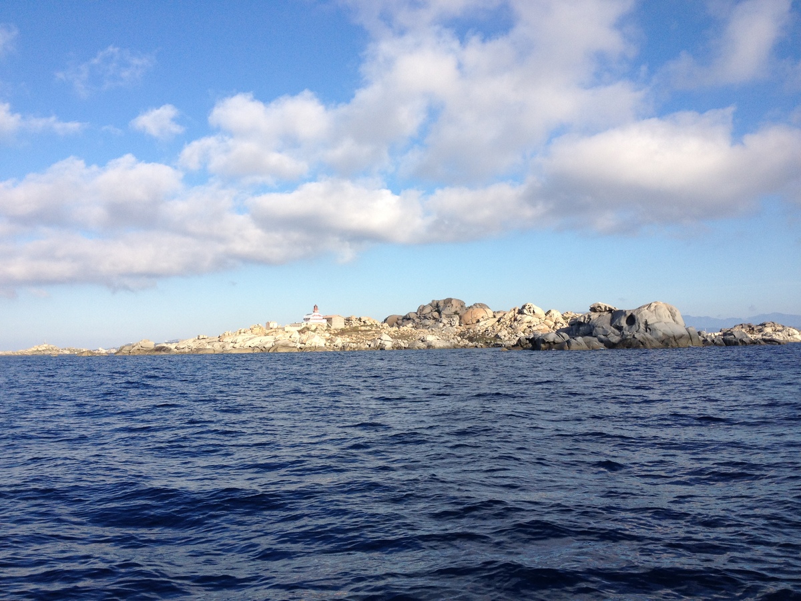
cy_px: 300
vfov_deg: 40.7
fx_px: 810
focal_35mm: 35
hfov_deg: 52.6
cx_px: 400
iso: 64
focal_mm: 4.28
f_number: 2.4
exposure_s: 1/1623
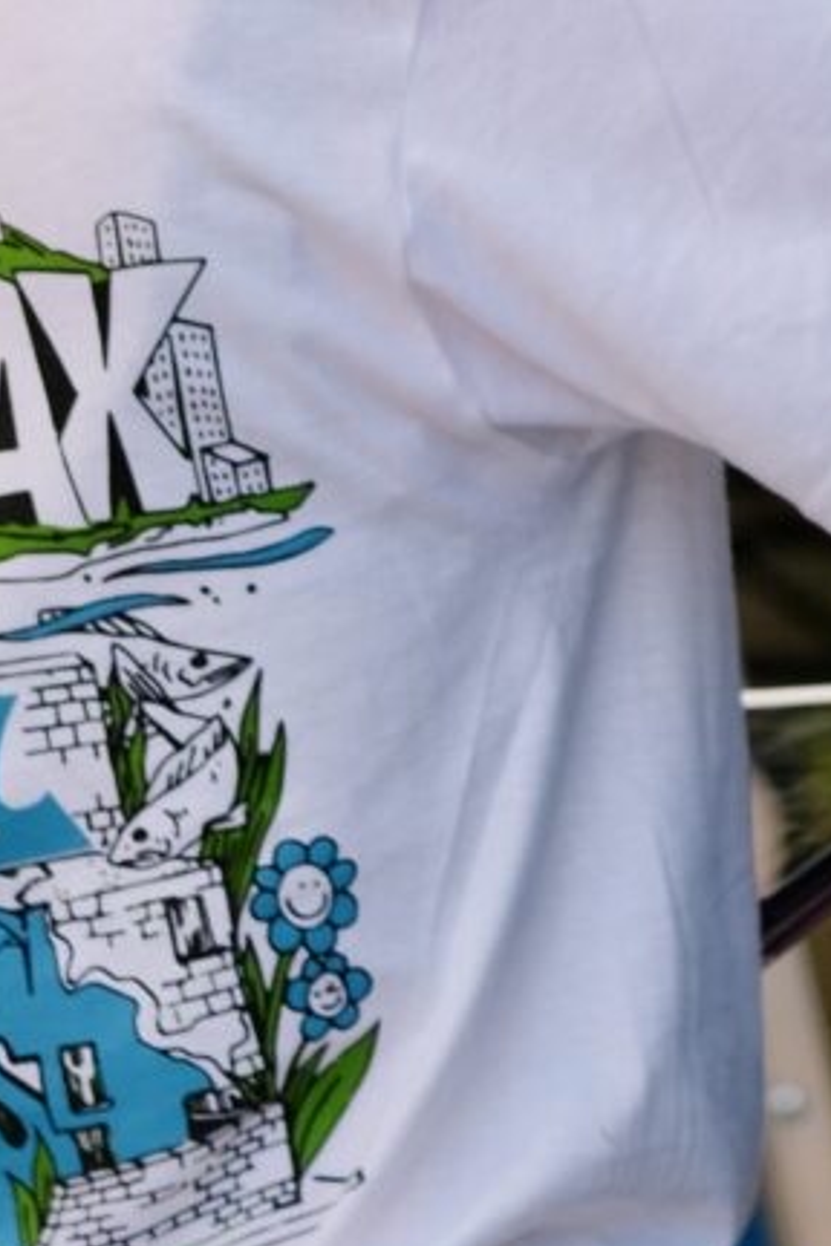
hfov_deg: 4.0
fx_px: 11979
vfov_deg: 5.9
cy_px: -963
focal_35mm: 346
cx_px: 476
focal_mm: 55
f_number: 3.5
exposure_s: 1/800
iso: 250
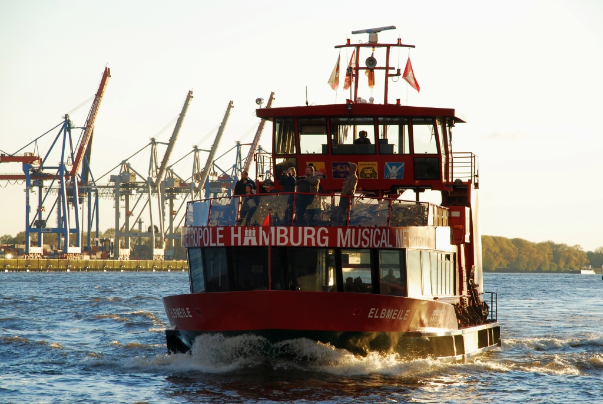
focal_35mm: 158
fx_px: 2641
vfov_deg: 8.7
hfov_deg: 13.0
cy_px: 202
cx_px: 302
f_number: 8
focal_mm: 105
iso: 200
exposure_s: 1/125
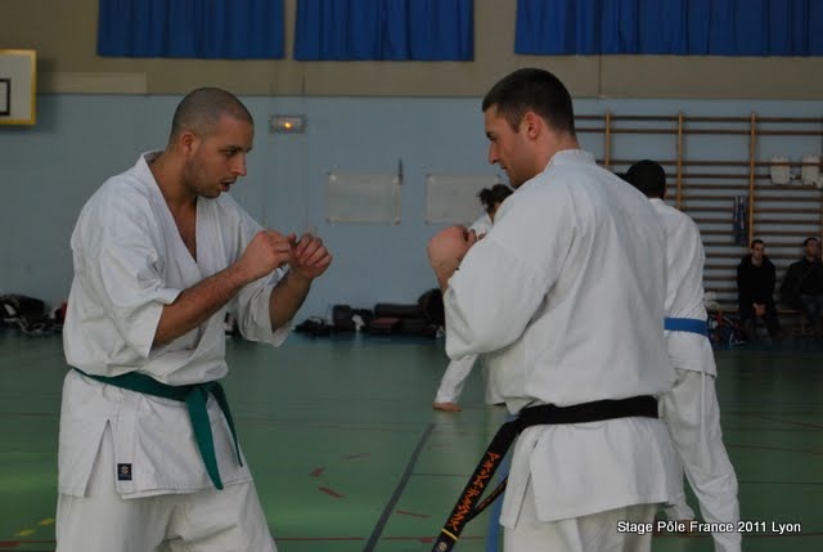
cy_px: 276
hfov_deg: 24.6
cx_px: 412
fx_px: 1889
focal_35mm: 82
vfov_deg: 16.6
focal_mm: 55
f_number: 5.6
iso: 800
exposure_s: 1/250
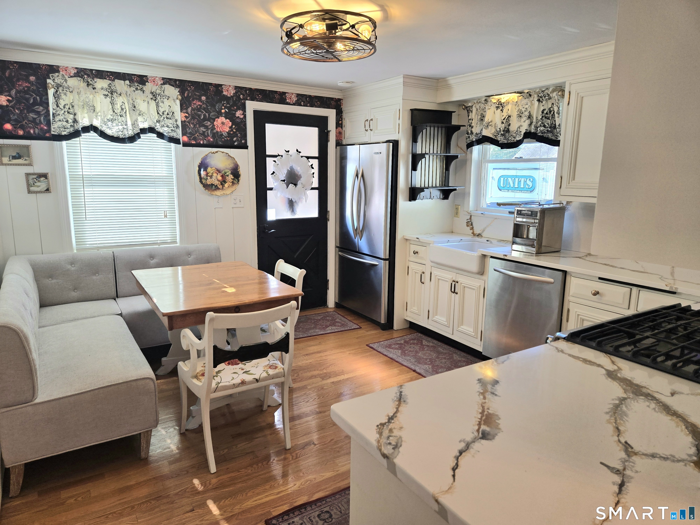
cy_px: 262
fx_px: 465
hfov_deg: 73.9
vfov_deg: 58.9
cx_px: 350
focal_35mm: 23
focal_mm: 5.4
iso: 50
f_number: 1.8
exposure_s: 1/120
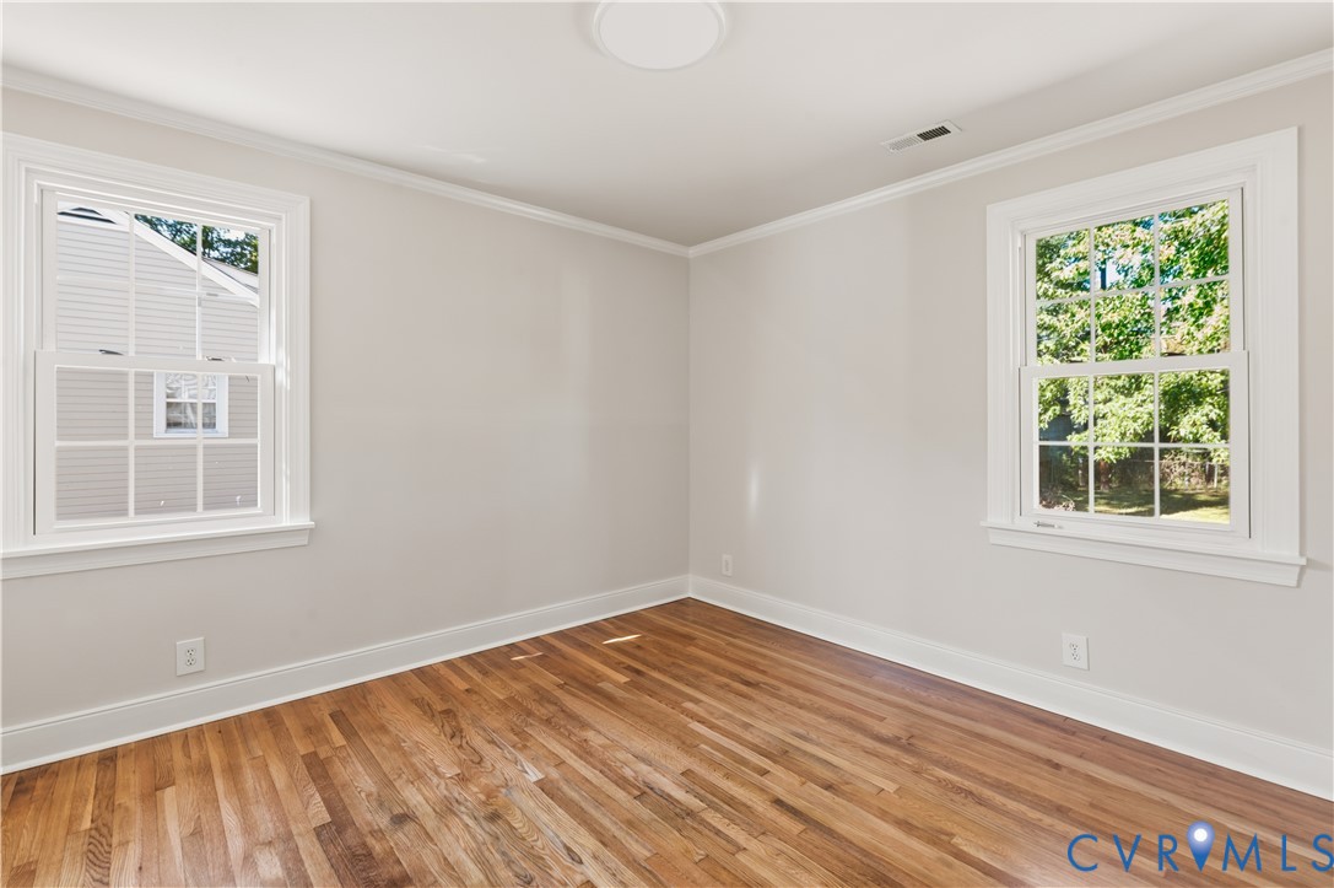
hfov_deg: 96.8
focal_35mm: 16
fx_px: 592
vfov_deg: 73.7
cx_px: 667
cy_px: 444
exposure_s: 1/2
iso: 320
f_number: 9
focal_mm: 16
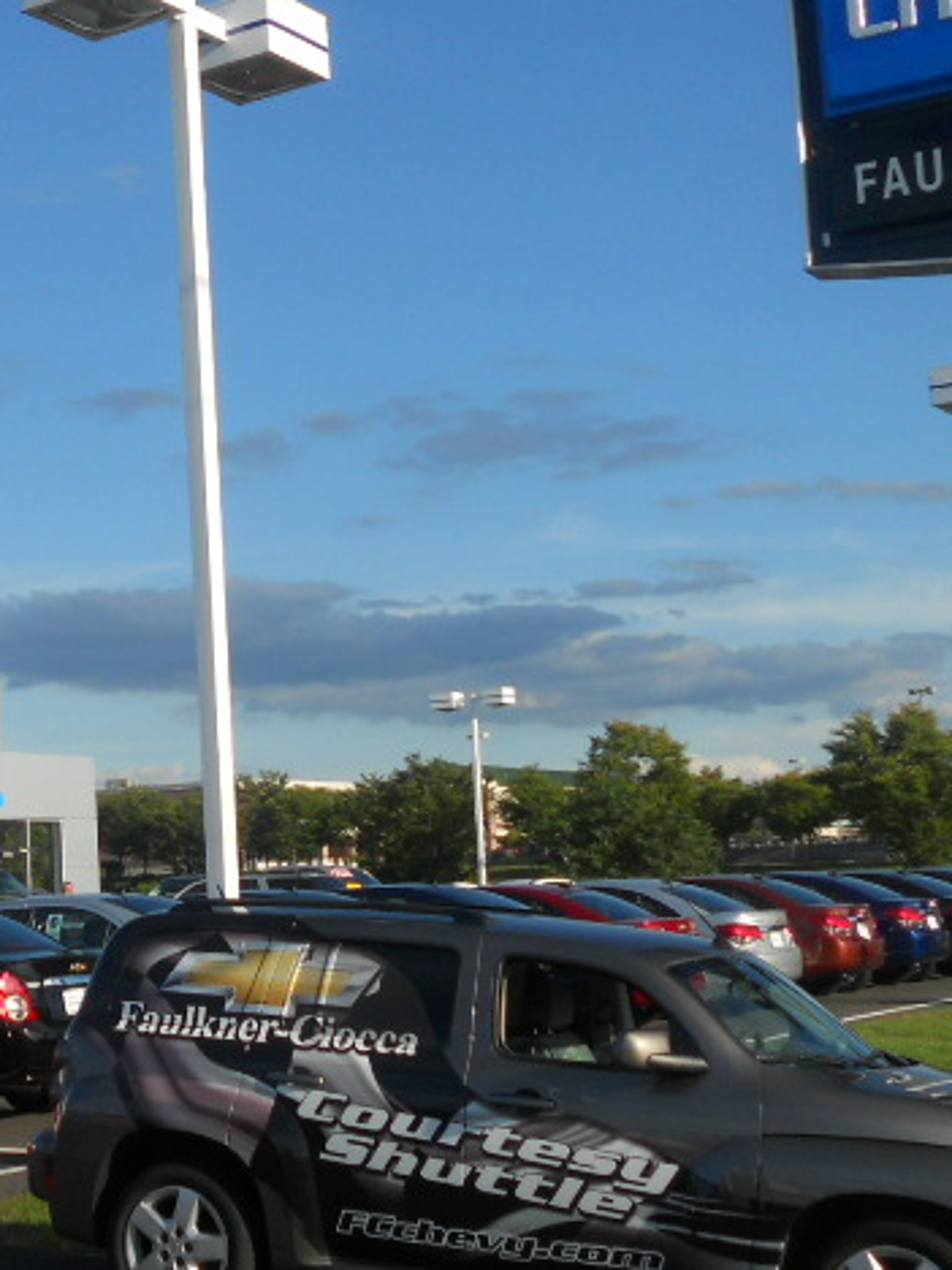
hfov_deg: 20.6
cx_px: 125
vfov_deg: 27.8
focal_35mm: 70
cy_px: 567
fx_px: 2567
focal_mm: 5.8
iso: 80
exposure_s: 1/1000
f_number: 3.5
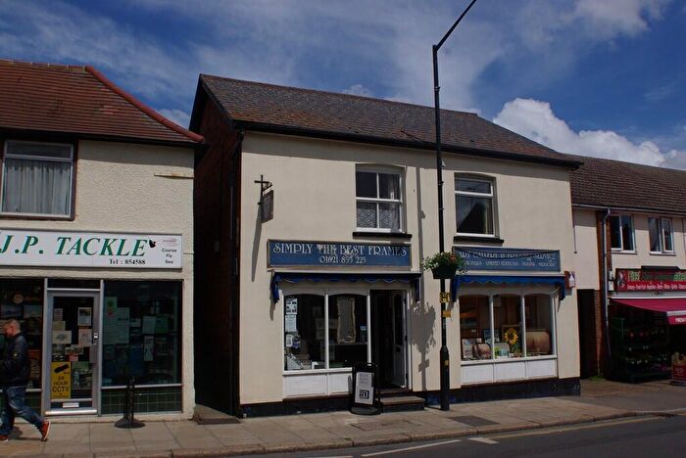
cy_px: 229
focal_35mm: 39
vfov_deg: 34.3
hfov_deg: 49.5
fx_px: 744
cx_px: 343
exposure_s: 1/750
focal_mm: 26
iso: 100
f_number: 9.5
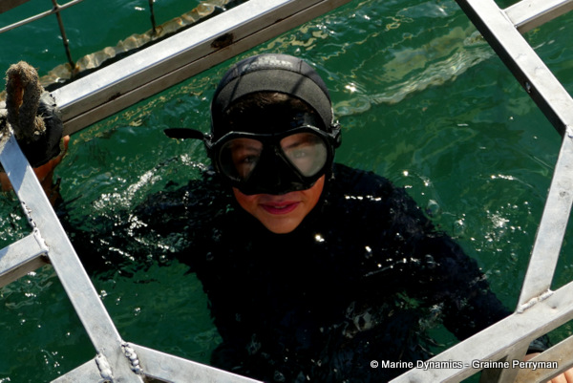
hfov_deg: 48.4
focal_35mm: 40
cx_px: 286
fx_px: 637
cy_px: 192
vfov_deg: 33.5
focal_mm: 14.76
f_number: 3.2
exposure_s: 1/1000
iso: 125
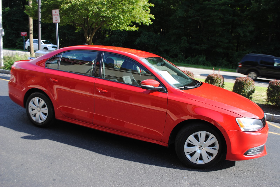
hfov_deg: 61.9
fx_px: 234
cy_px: 94
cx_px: 140
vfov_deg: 43.7
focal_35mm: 30
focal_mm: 20
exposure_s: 1/160
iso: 100
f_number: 6.3
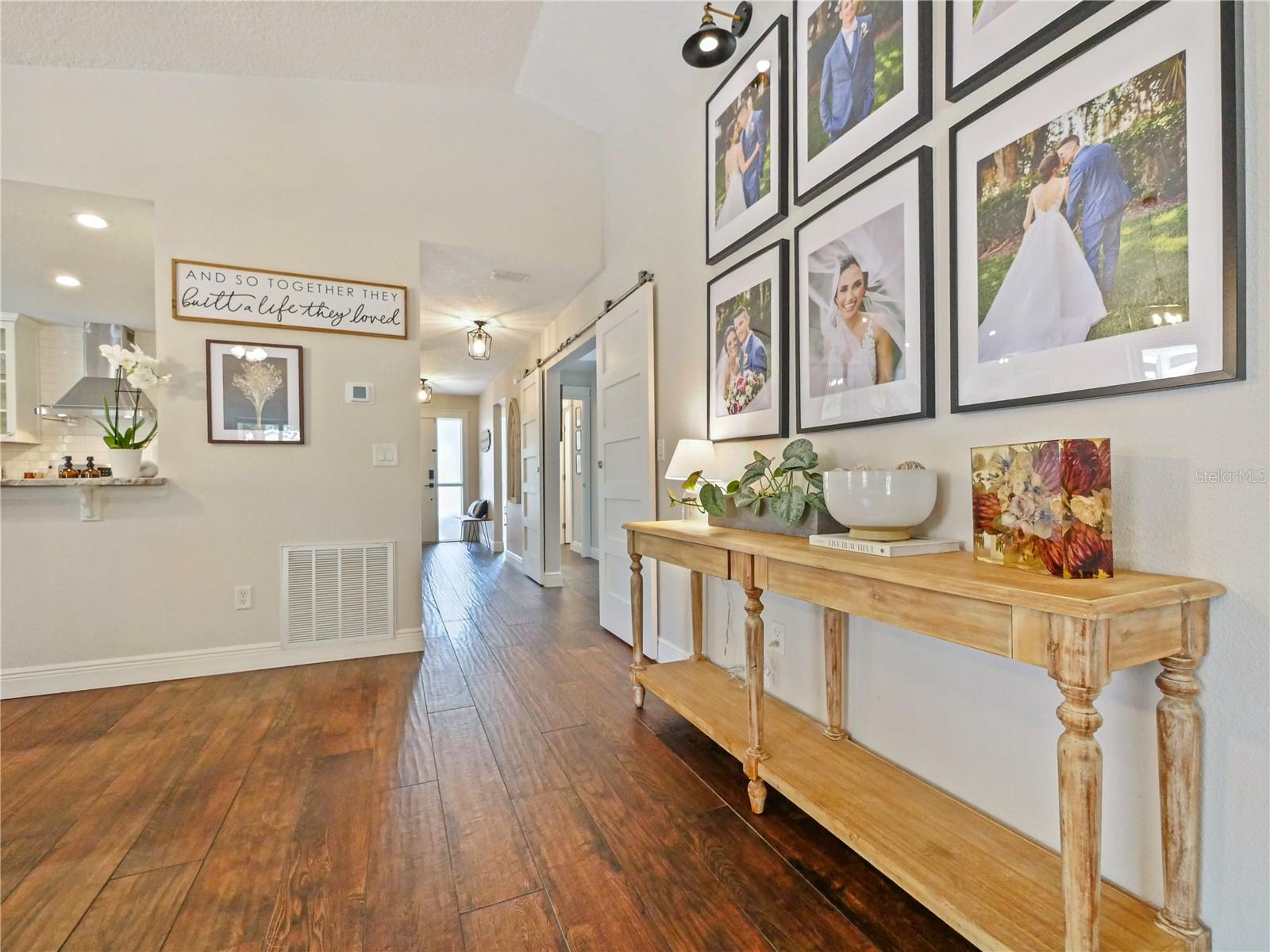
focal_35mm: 14
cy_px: 476
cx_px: 635
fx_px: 513
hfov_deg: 102.1
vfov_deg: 85.6
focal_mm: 7
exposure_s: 1/60
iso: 3200
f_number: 4
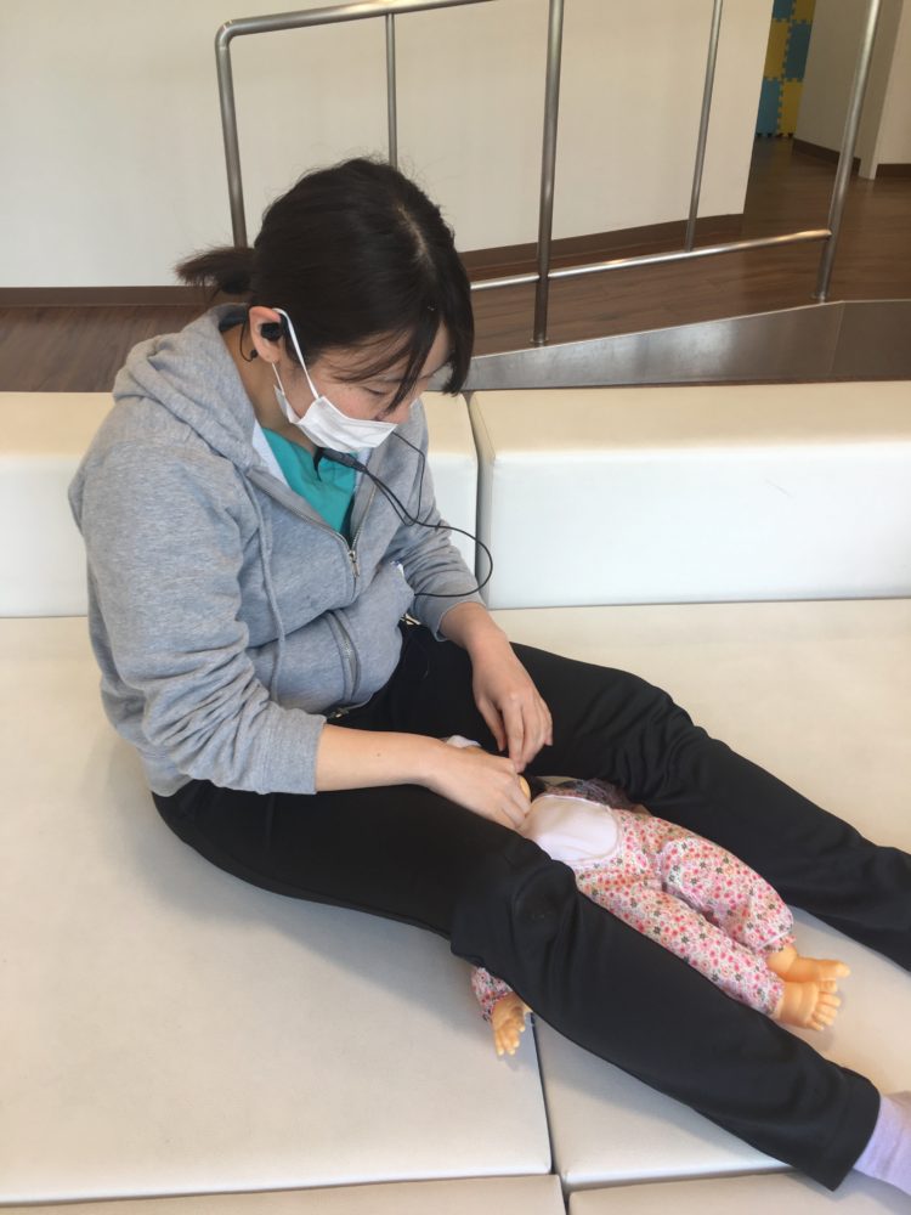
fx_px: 1018
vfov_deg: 61.7
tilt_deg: -30.3
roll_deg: -2.3
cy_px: 608
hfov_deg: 48.2
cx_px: 456
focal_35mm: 29
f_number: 2.2
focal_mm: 4.15
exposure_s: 1/60
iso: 32
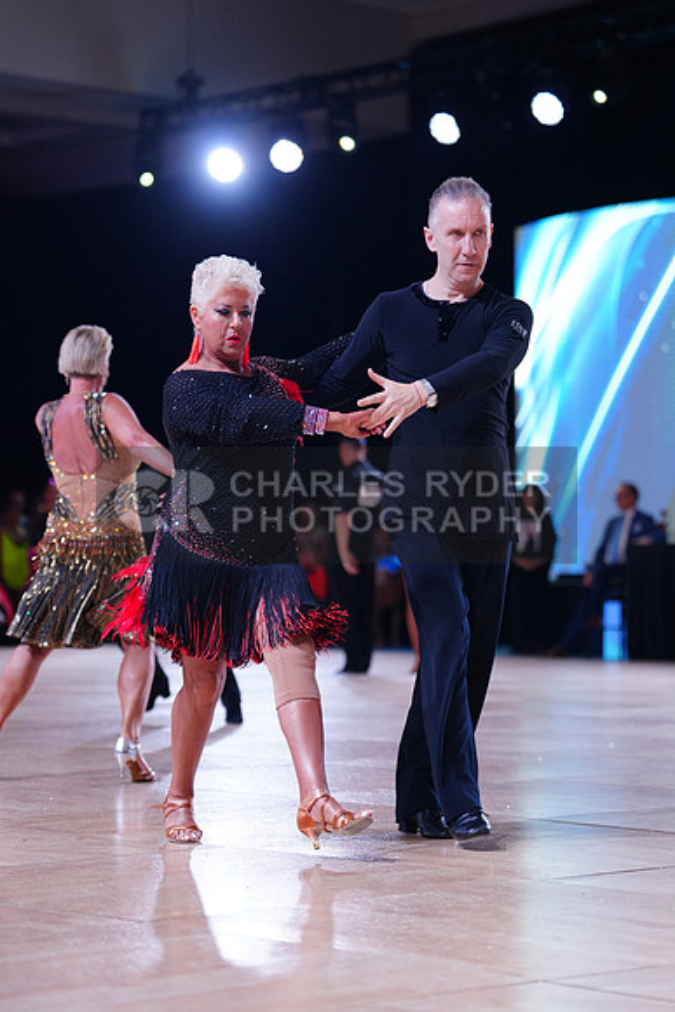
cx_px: 338
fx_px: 2754
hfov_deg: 14.0
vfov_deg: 20.8
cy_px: 506
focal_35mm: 98
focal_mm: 98
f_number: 2.8
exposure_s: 1/640
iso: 1250
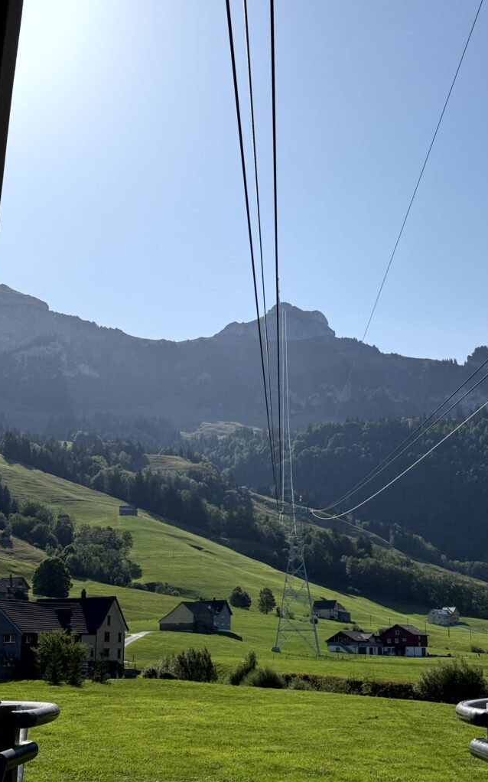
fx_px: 1086
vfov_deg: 39.6
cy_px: 391
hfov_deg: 25.3
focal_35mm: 51
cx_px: 285
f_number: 1.78
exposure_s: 1/11364
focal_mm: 6.76
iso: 50
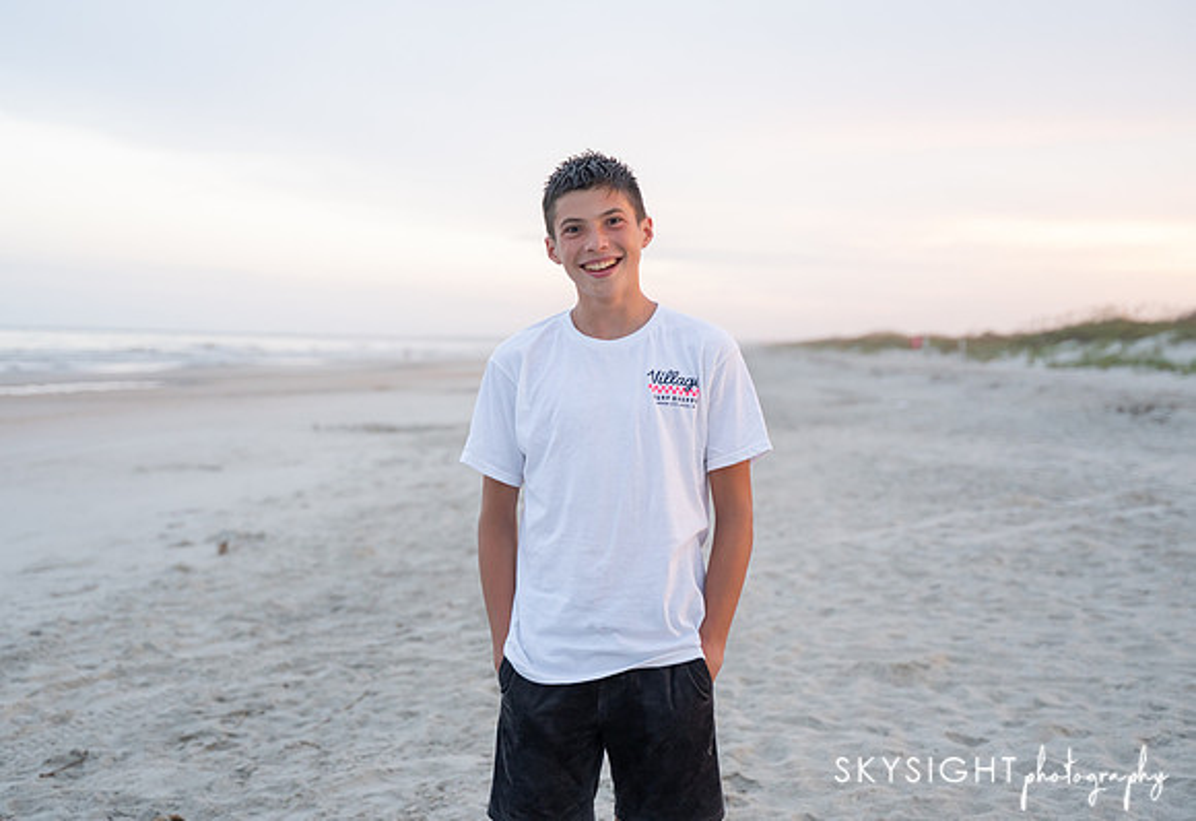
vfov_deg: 28.5
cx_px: 564
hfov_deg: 40.6
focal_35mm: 48
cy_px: 399
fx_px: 1616
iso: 2000
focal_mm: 46
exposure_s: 1/80
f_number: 2.8
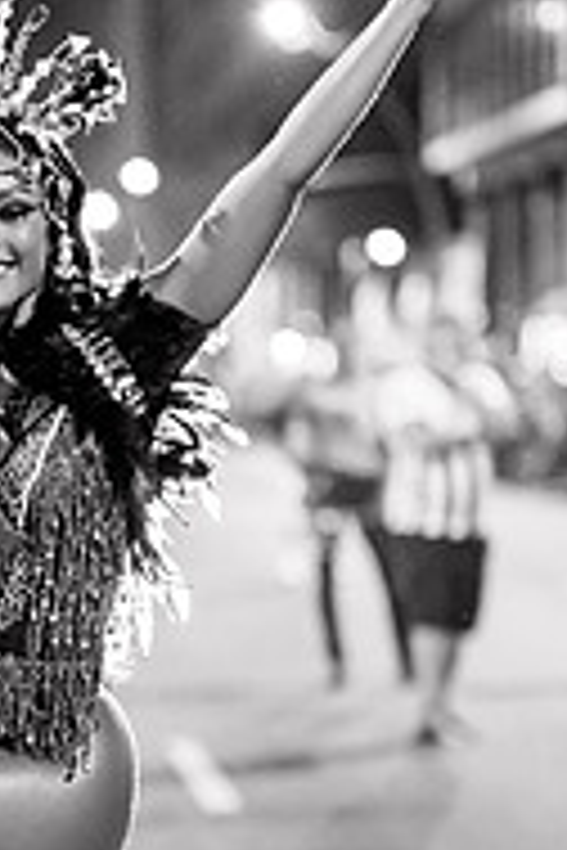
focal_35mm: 179
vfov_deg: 11.5
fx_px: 4229
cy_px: 643
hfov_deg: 7.6
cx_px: 40
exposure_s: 1/320
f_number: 1.2
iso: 2000
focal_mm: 50
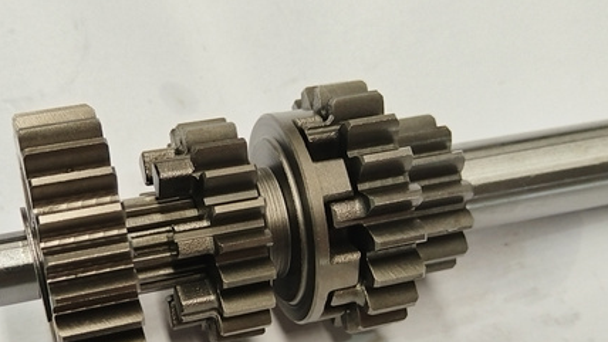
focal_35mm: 53
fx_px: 855
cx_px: 259
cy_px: 274
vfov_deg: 22.3
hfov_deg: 39.1
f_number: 1.9
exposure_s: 1/100
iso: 2121
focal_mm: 4.95
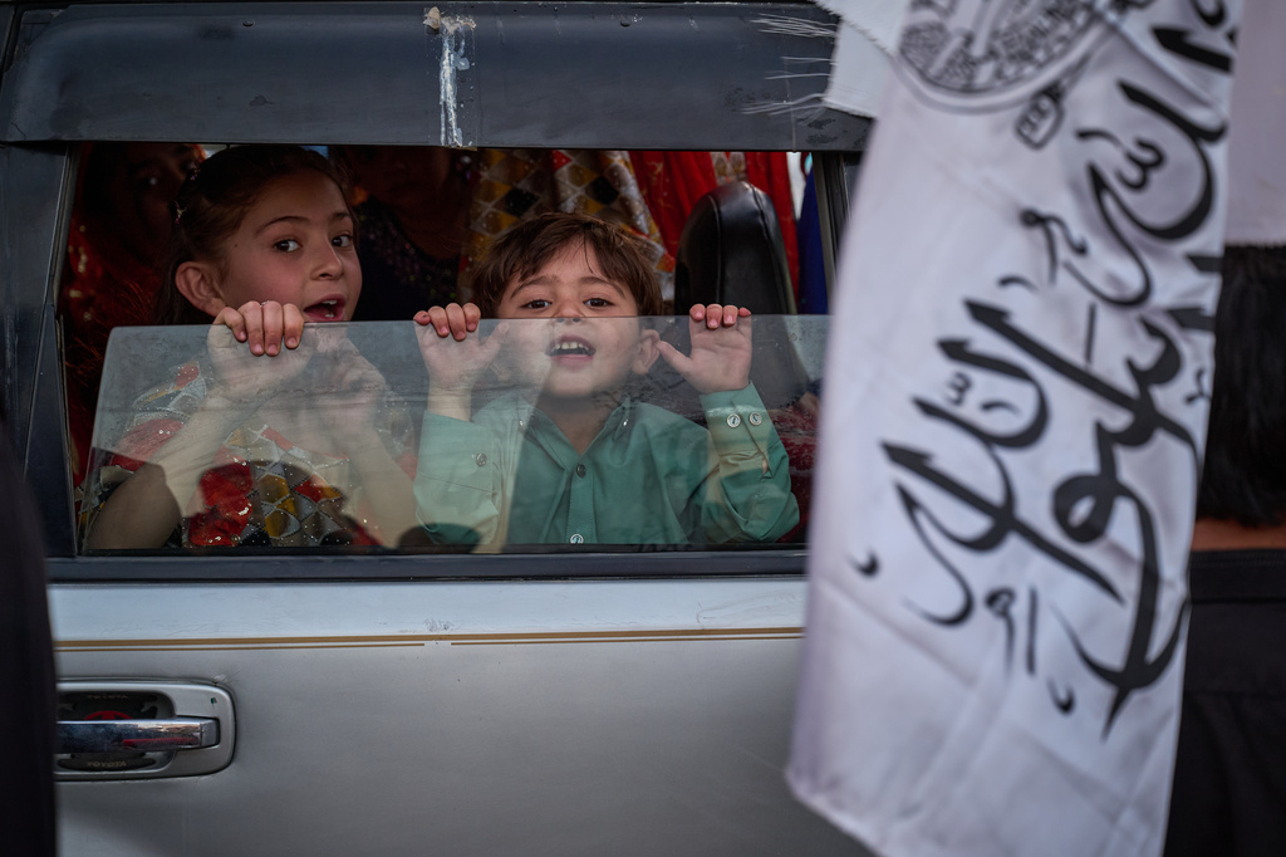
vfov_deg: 19.7
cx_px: 643
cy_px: 428
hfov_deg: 29.3
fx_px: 2464
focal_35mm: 69
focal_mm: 69
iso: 160
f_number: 4
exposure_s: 1/250
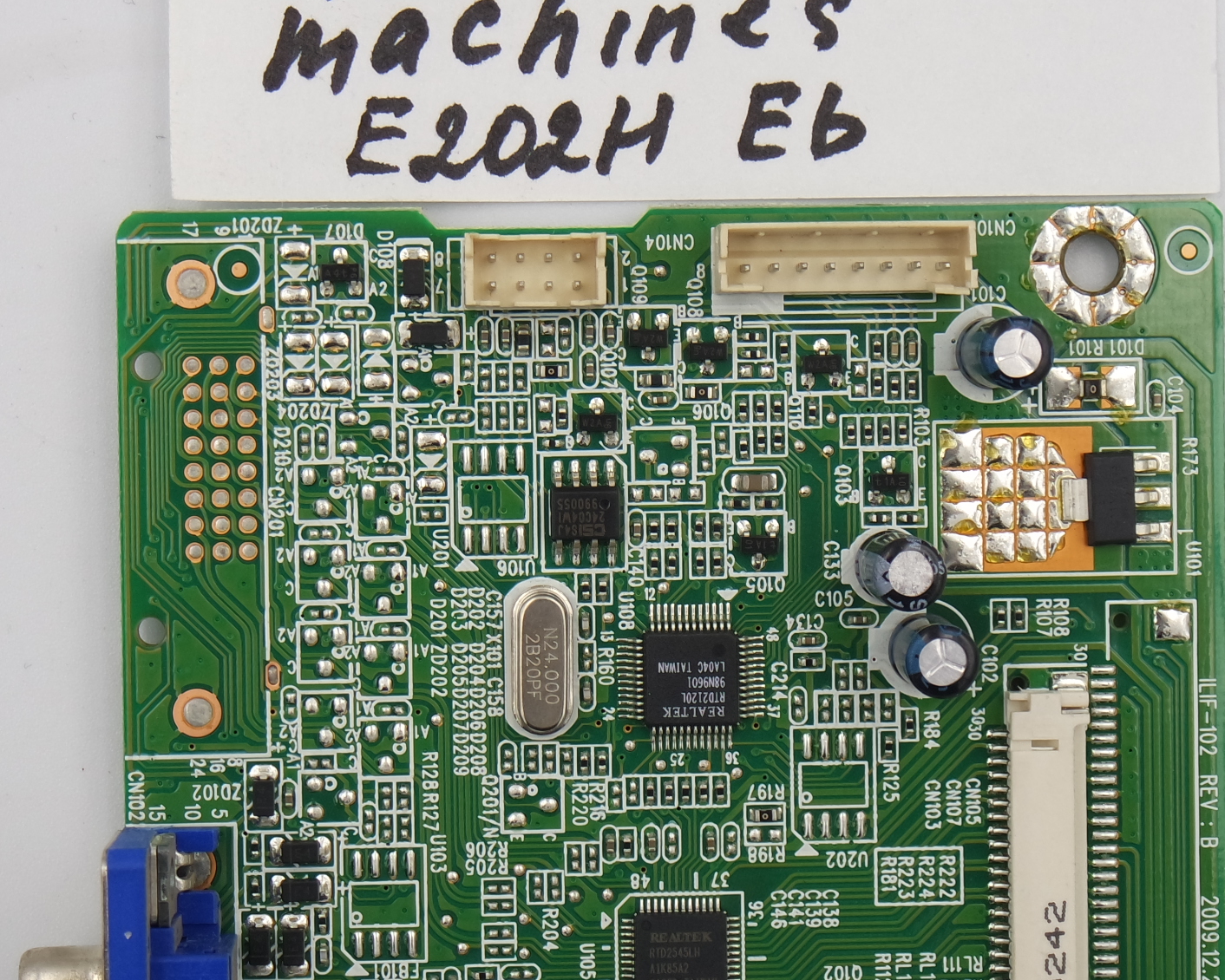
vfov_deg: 17.3
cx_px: 645
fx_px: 3227
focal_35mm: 89
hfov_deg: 21.5
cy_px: 468
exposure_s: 1/100
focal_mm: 17
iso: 160
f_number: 5
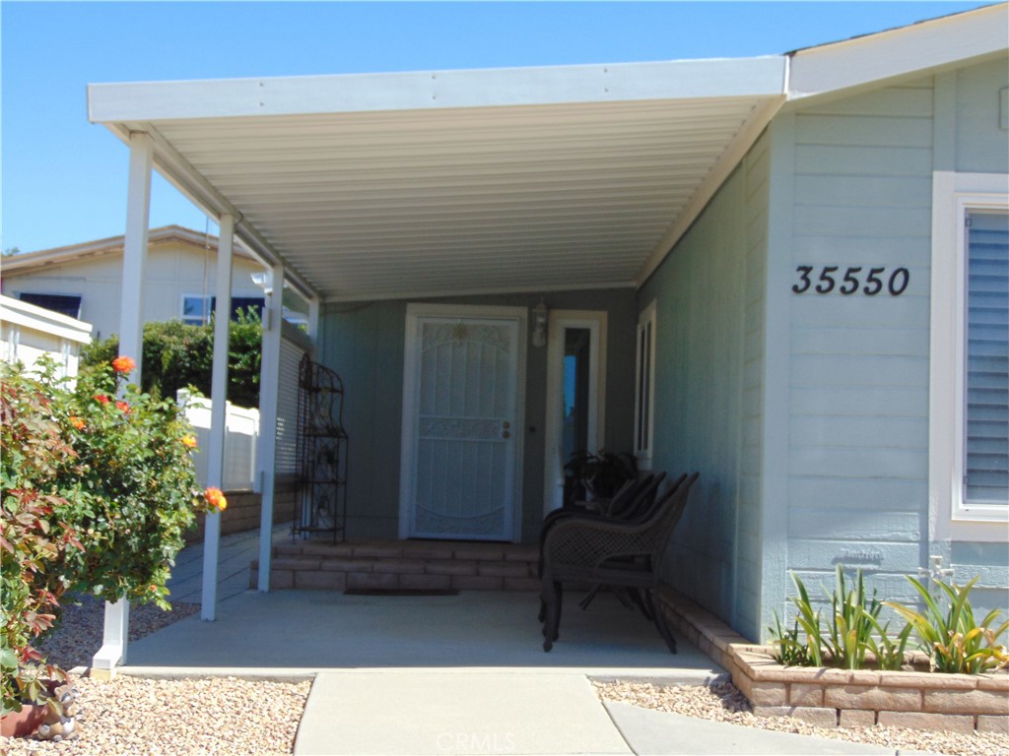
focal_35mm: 50
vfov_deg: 29.1
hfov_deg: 38.2
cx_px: 504
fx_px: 1457
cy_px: 378
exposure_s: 1/500
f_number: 3.5
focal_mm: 9
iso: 80
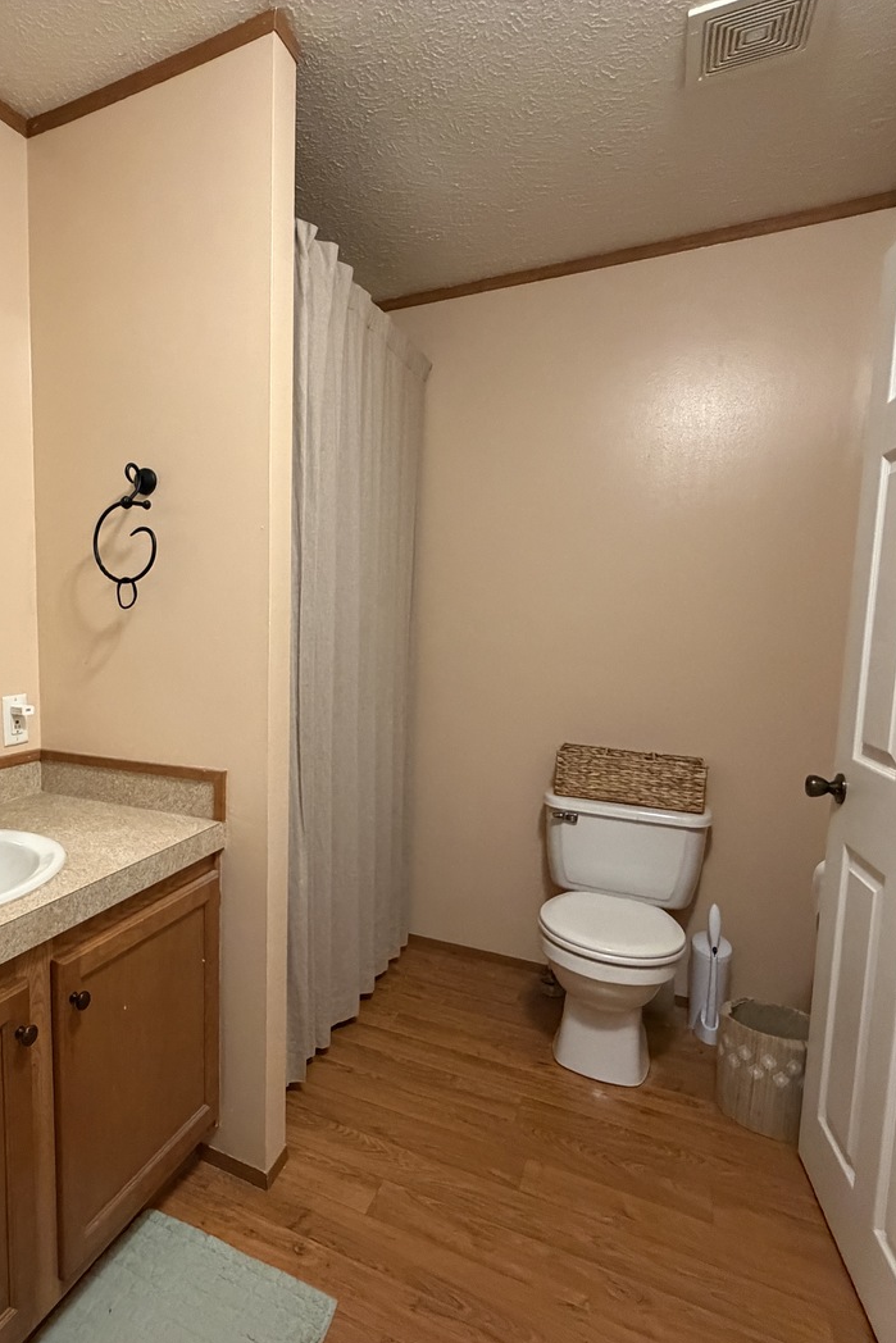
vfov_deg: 84.0
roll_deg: +0.1
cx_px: 245
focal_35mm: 20
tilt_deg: -5.1
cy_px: 688
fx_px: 746
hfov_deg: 59.3
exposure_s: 1/60
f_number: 2.2
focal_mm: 2.22
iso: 800
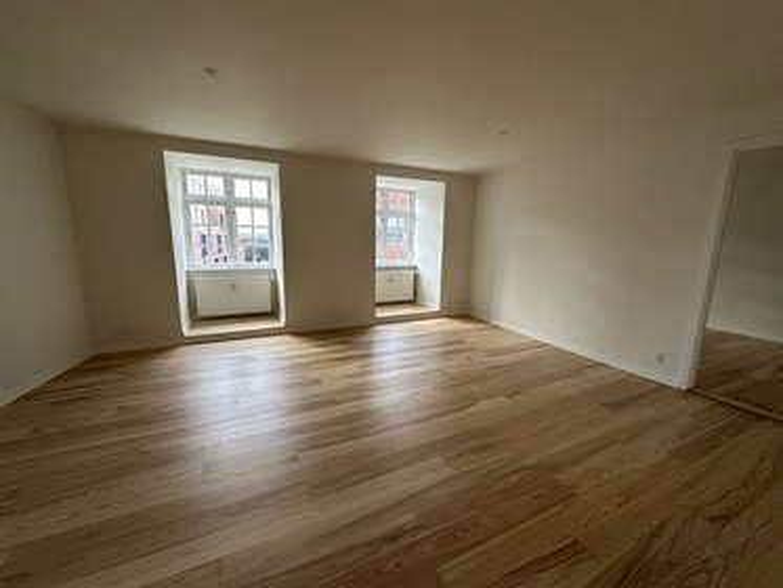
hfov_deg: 102.0
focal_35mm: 14
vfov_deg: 85.7
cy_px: 294
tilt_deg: -9.8
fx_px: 317
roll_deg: -1.0
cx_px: 392
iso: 320
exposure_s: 1/100
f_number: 2.2
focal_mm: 2.22
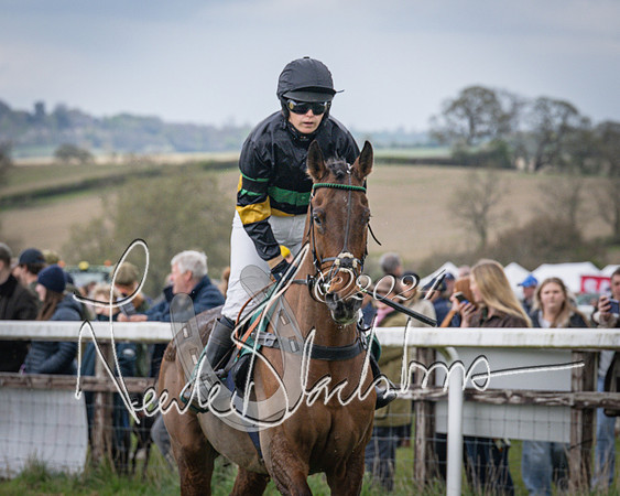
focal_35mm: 243
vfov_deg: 6.4
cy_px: 309
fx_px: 4461
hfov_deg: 8.0
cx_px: 286
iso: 200
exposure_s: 1/1250
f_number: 4
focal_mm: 89
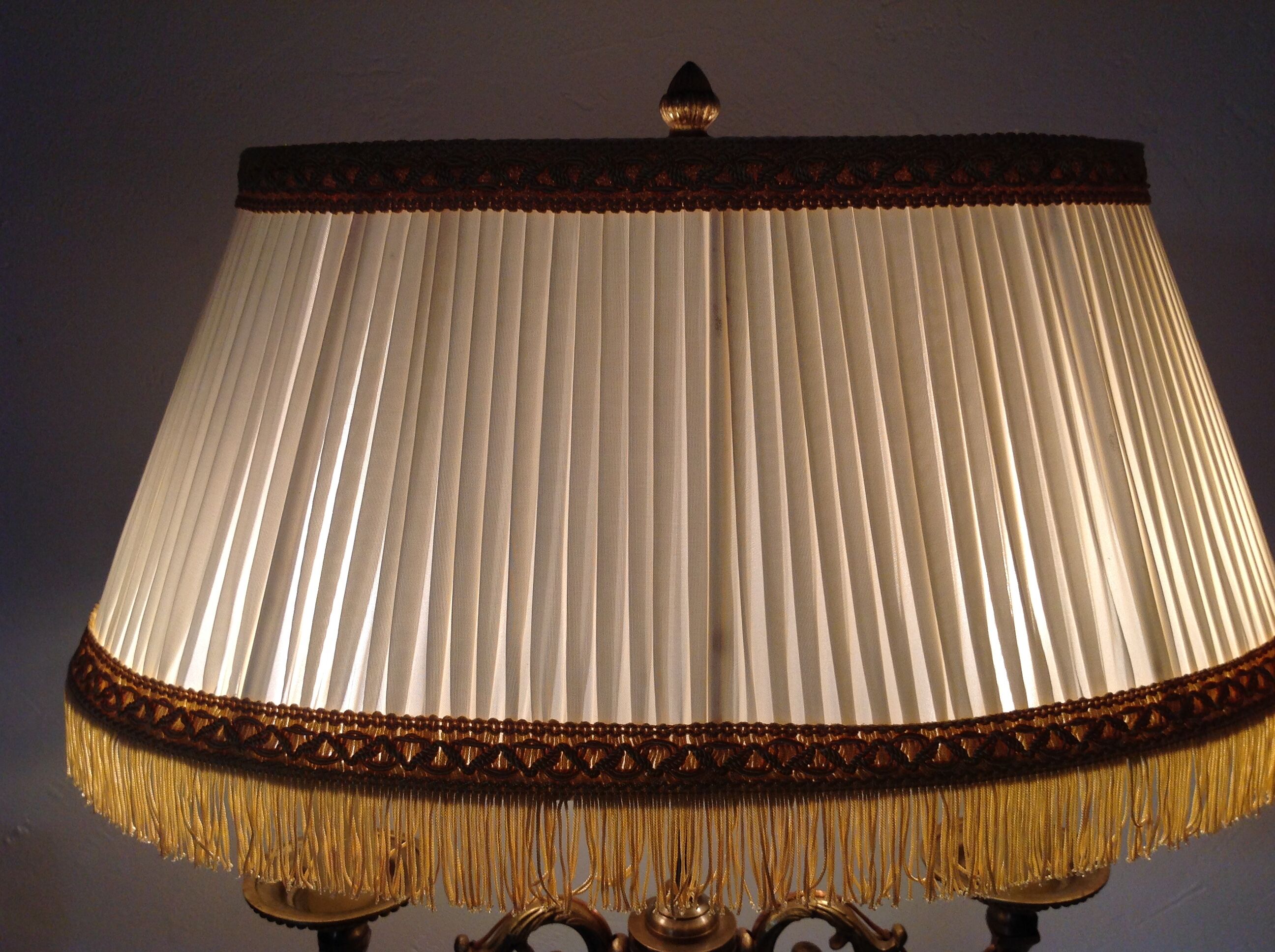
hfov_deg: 52.7
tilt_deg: -11.1
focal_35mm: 35
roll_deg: +1.3
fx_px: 1287
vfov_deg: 40.6
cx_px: 638
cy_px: 476
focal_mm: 4.28
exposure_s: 1/100
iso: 80
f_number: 2.4
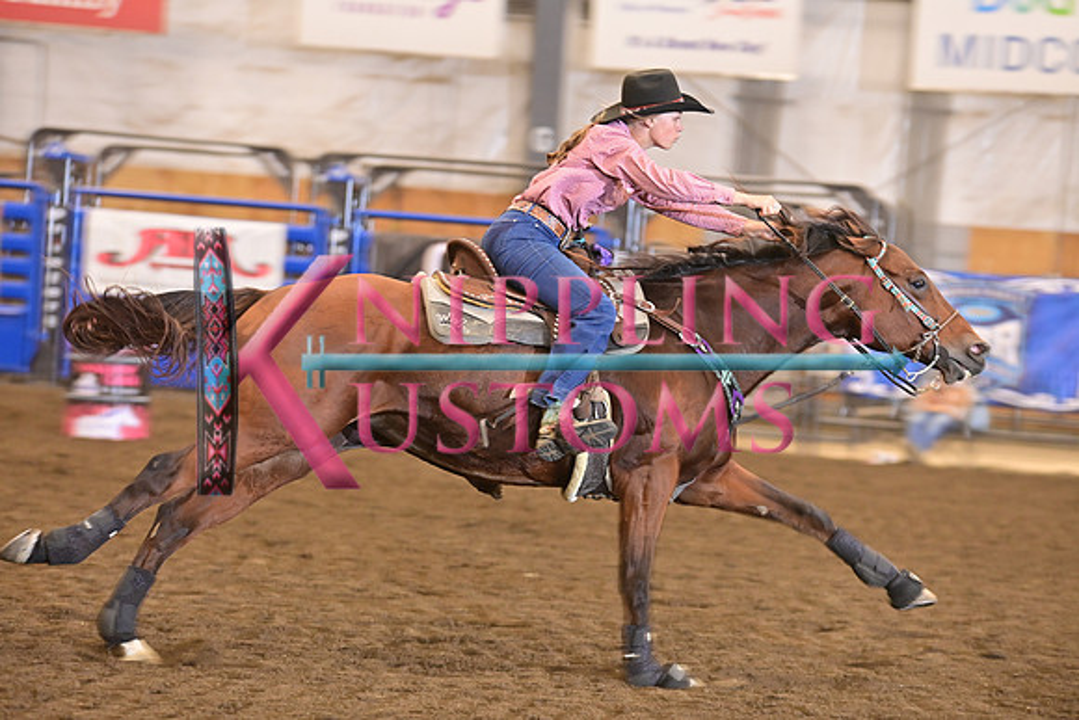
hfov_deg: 14.7
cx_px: 540
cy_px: 360
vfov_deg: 9.8
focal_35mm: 140
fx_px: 4197
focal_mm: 140
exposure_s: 1/250
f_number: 3.5
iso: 2000
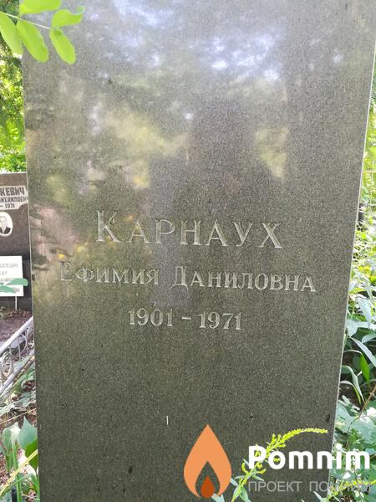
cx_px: 188
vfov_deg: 58.4
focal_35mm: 31
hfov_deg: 45.4
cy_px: 251
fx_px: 449
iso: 250
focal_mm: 3.83
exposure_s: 1/33.3
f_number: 2.2
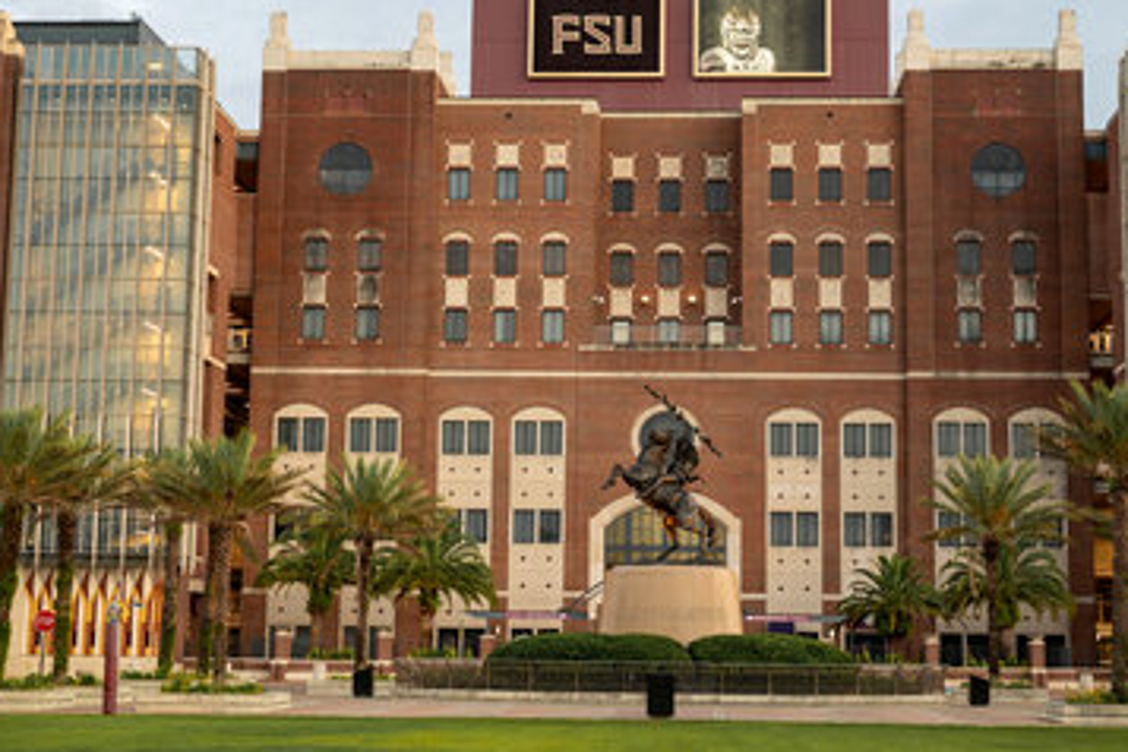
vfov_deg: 21.5
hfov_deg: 31.8
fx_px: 1974
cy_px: 294
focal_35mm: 63
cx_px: 645
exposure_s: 1/125
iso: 500
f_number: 2.8
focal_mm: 50
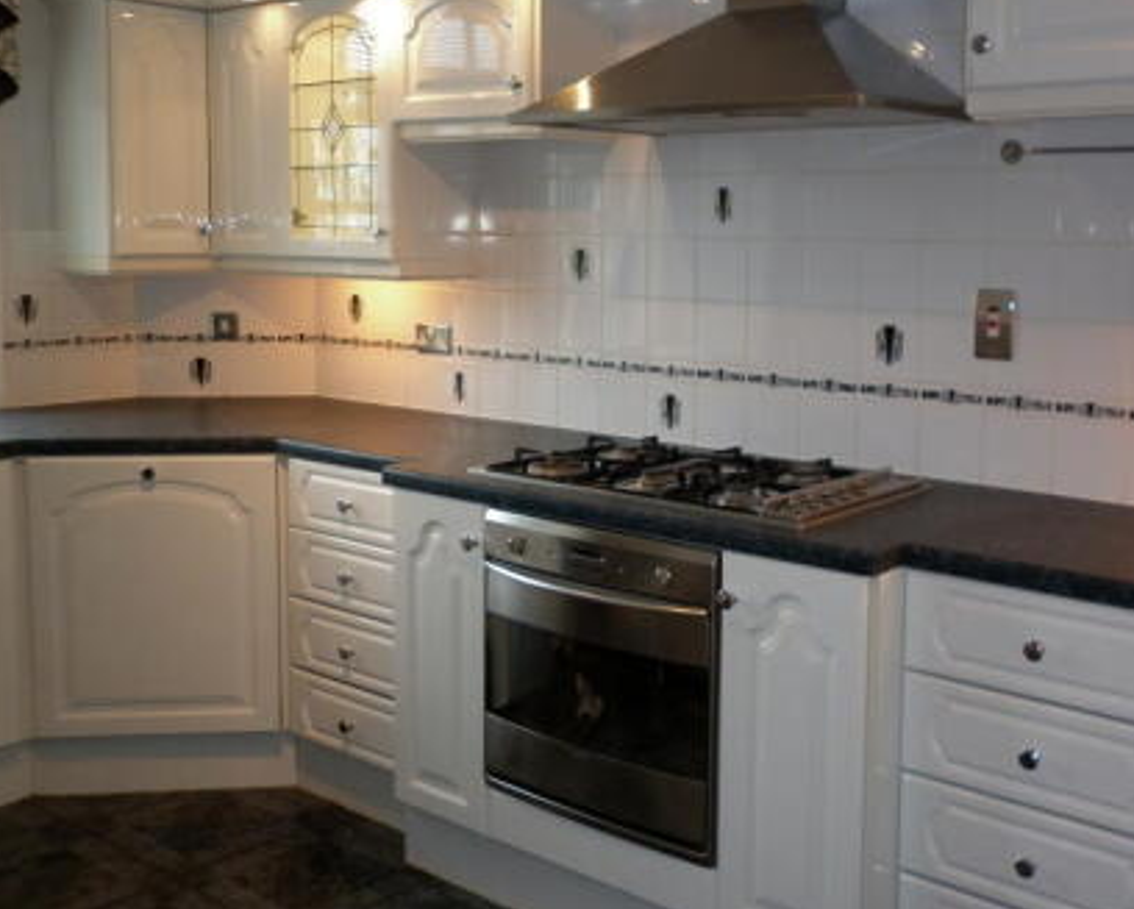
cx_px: 699
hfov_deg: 46.5
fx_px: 1310
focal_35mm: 39
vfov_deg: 38.1
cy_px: 346
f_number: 2.8
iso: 100
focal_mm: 5
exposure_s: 1/30
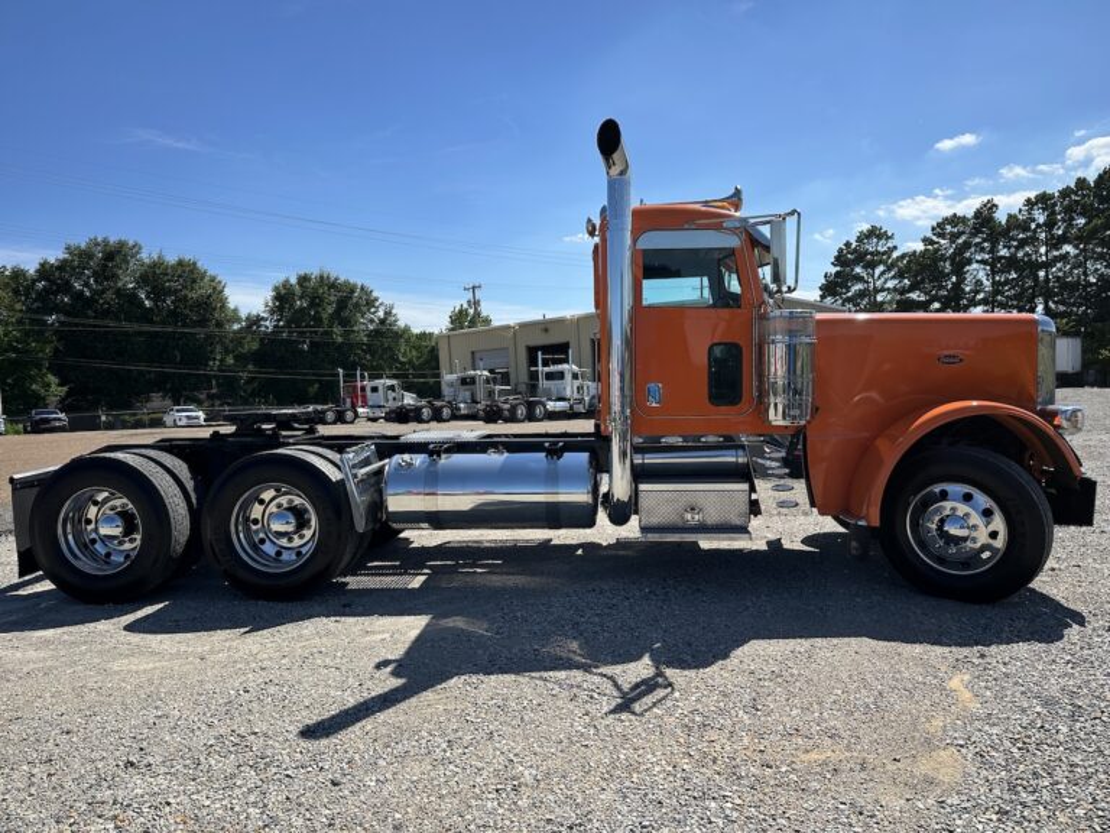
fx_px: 770
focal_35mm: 24
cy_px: 416
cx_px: 555
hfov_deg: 71.6
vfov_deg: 56.8
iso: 80
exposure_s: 1/5000
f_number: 1.78
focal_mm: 6.86
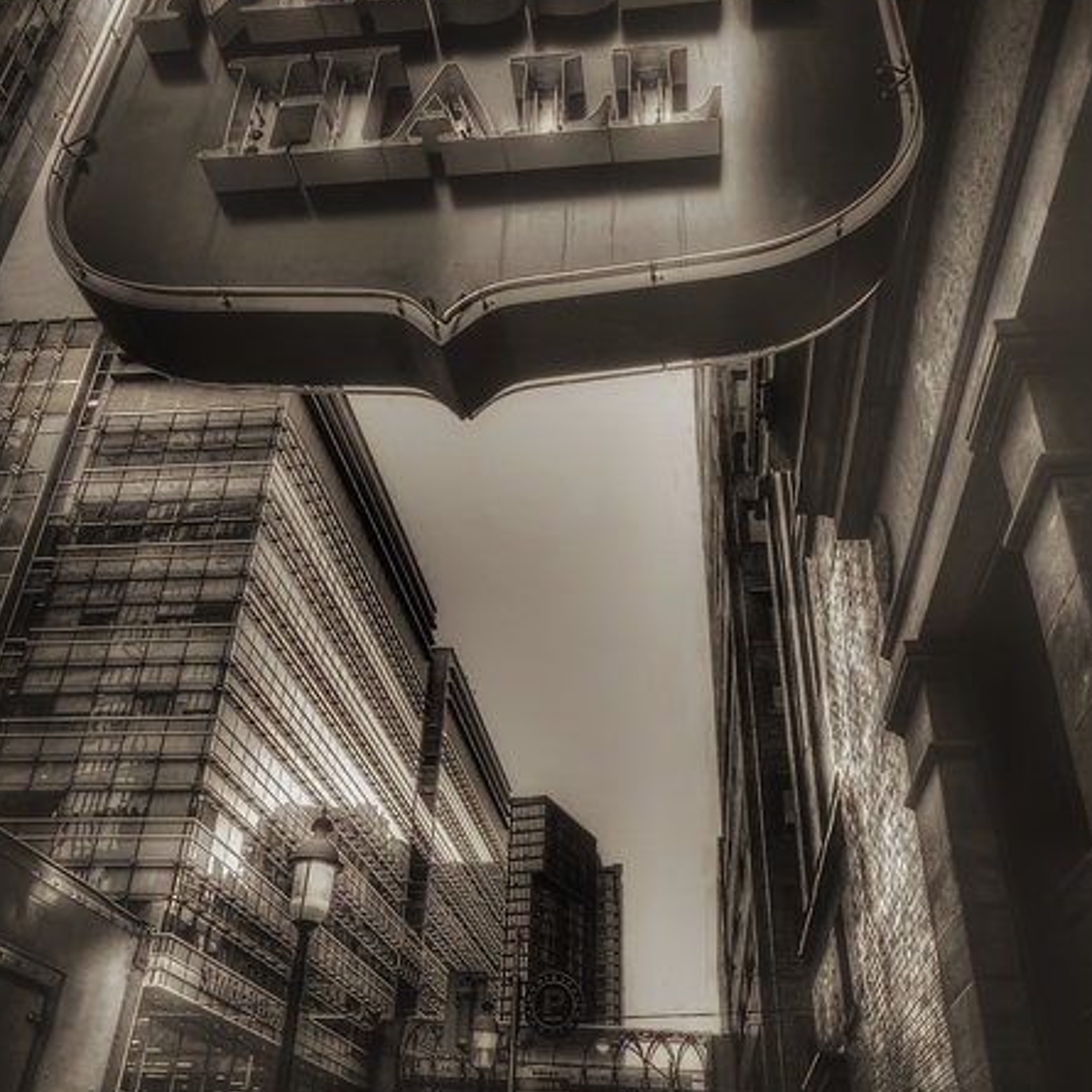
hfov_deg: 52.5
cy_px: 466
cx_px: 542
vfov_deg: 52.3
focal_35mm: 31
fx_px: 1106
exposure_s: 1/174
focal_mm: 4.25
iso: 32
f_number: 1.8
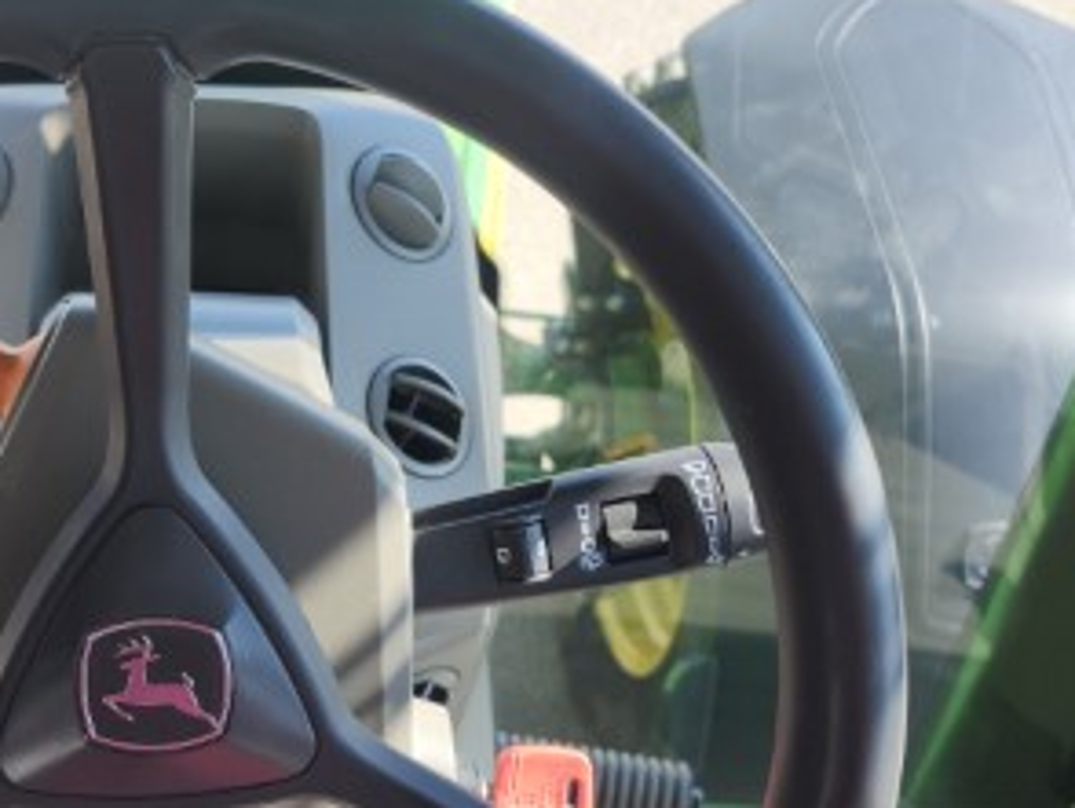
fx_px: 1554
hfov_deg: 37.5
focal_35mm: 50
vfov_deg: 29.1
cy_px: 461
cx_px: 318
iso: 25
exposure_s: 1/283
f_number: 1.8
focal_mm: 5.54
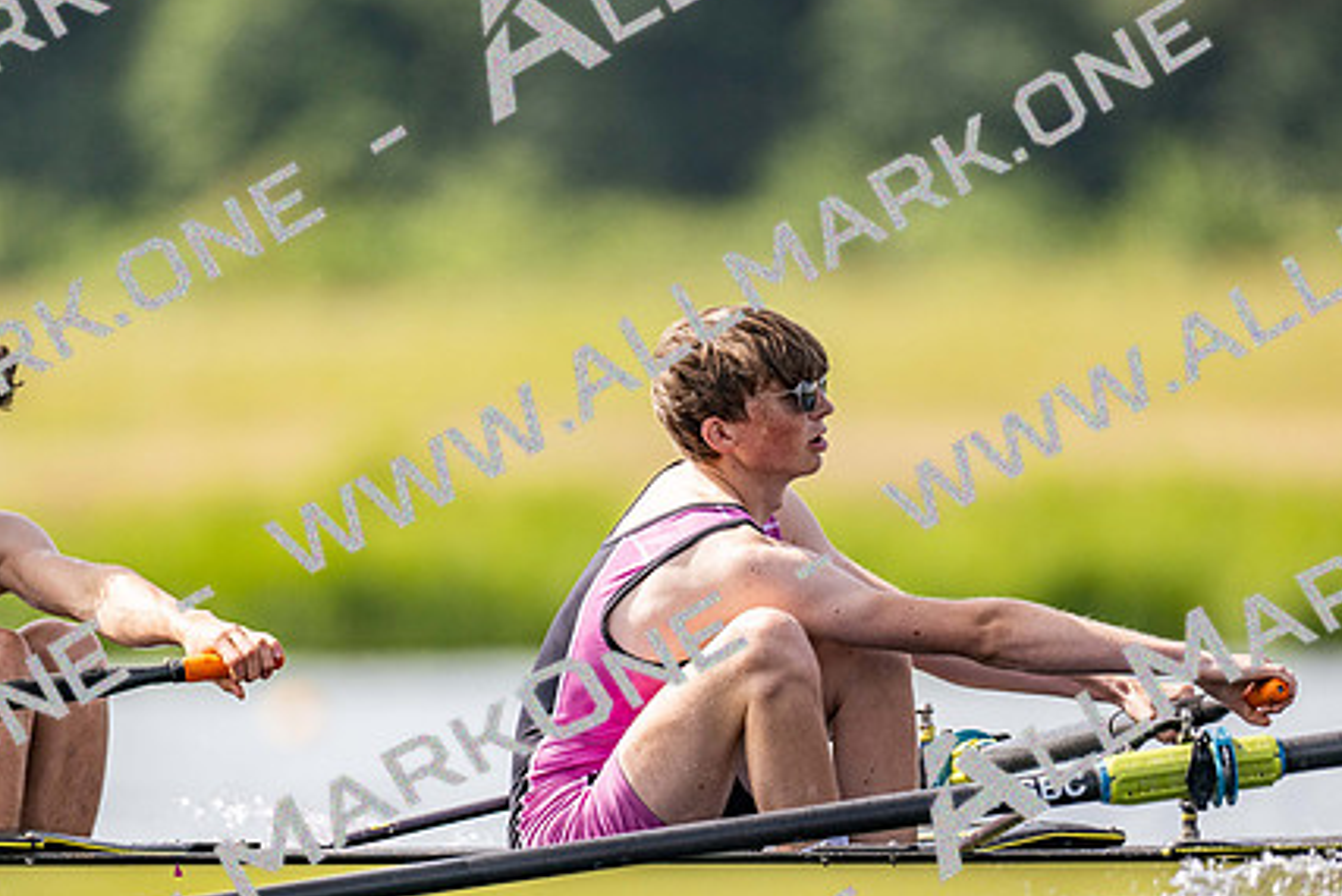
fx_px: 30390
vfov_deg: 1.7
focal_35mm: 815
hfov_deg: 2.5
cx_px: 654
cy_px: 583
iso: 220
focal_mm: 600
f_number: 4
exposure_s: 1/2500
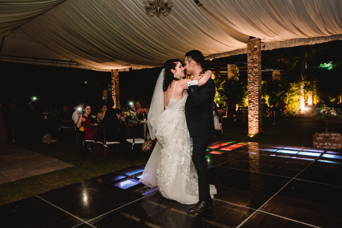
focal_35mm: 28
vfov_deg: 46.4
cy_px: 114
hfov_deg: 65.5
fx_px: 266
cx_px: 171
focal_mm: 28
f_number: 3.2
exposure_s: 1/125
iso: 1250
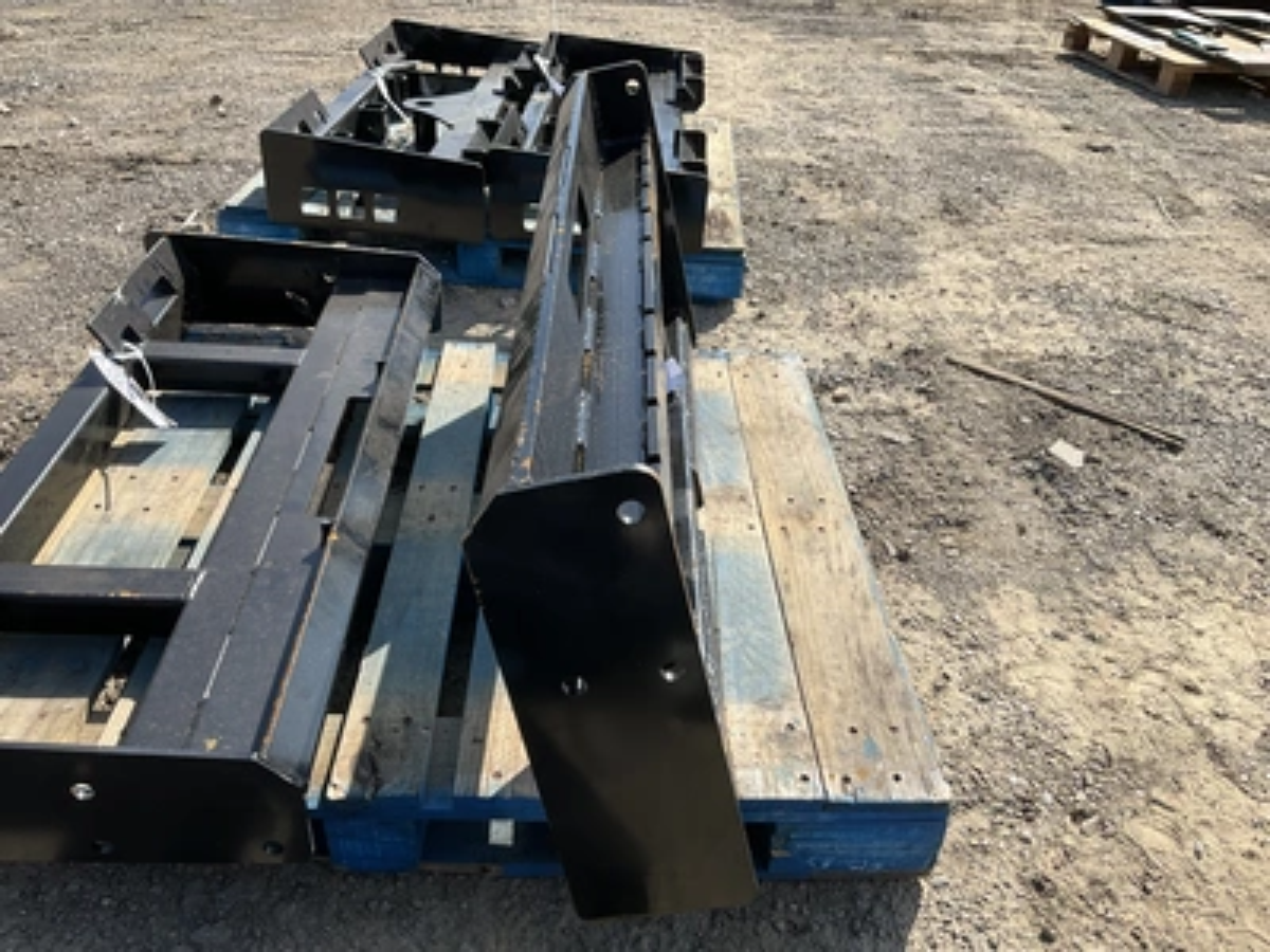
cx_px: 635
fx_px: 1064
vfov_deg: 48.2
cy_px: 476
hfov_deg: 61.7
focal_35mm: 29
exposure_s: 1/1195
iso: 25
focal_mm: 3
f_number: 1.8
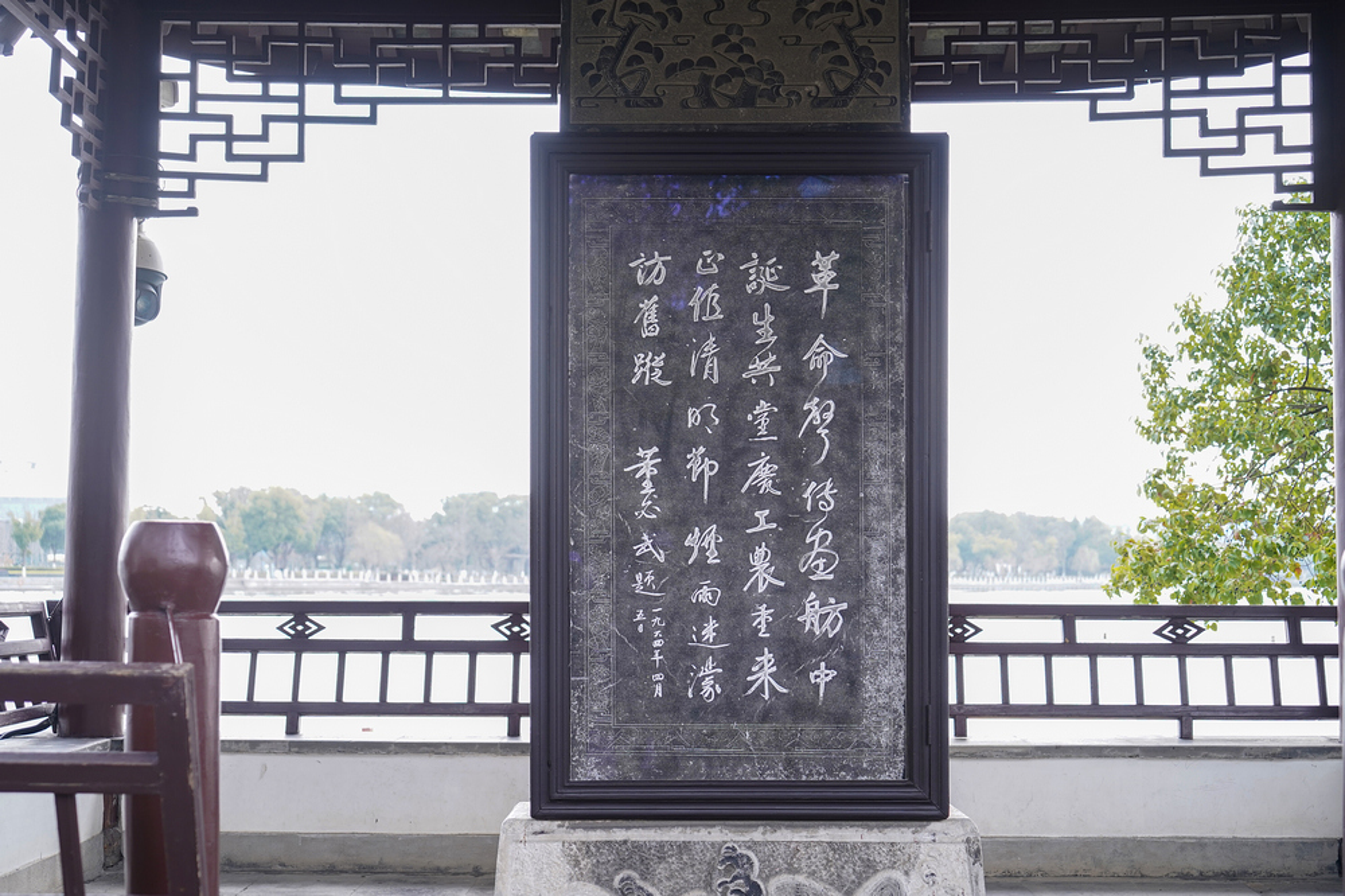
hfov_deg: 43.6
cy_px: 448
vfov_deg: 29.8
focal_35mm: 45
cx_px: 672
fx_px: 1681
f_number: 4
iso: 320
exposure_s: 1/160
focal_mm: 45
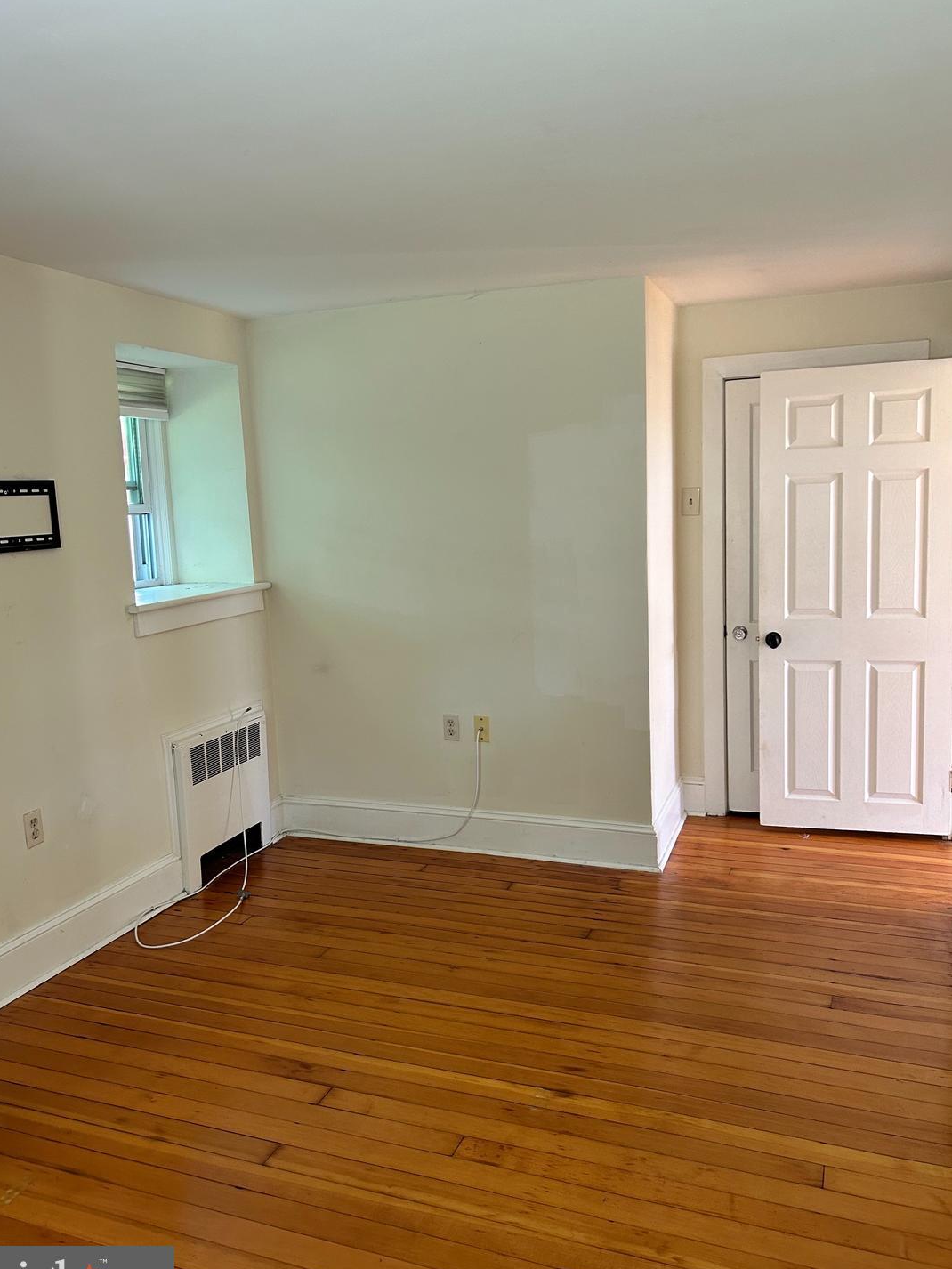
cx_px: 464
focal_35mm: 28
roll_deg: +2.0
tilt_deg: -7.1
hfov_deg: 49.8
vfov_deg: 63.4
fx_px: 1026
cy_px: 635
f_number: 1.5
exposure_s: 1/86
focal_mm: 5.7
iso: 125
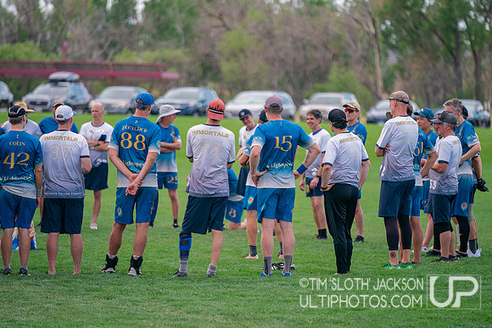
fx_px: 2734
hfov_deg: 10.3
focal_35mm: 200
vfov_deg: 6.9
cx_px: 246
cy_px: 164
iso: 500
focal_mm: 200
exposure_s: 1/3200
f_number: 2.8
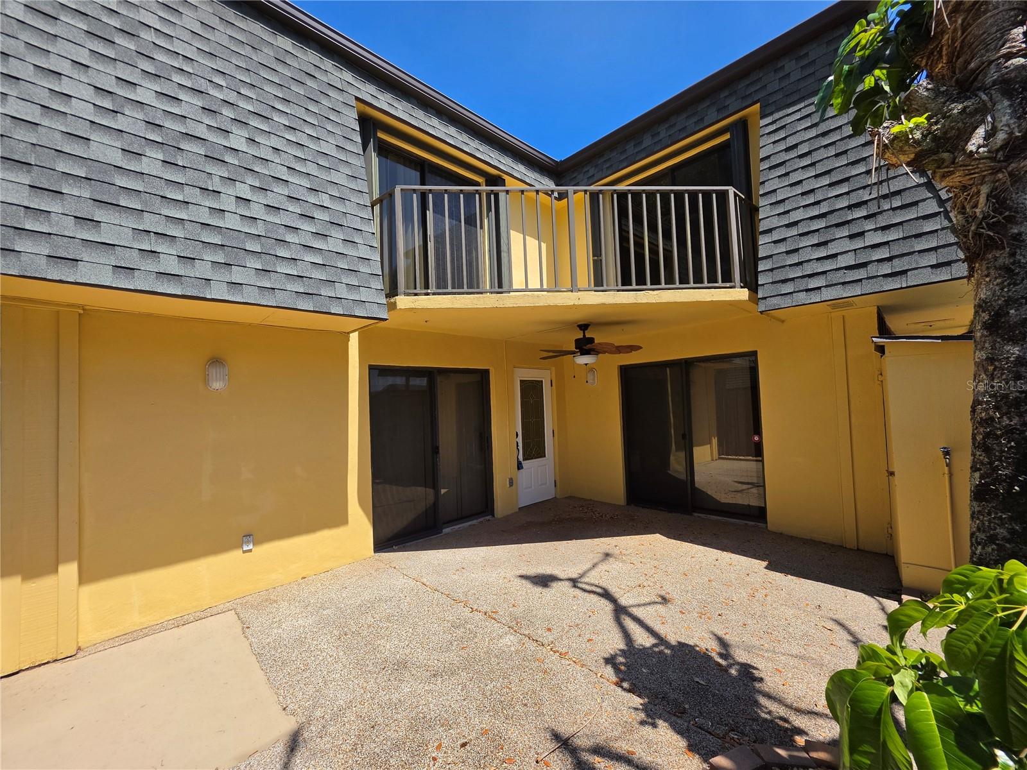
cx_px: 514
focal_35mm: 13
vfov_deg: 89.9
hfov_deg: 106.2
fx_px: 386
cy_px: 385
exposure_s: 1/1563
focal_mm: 2.2
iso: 32
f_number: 1.9
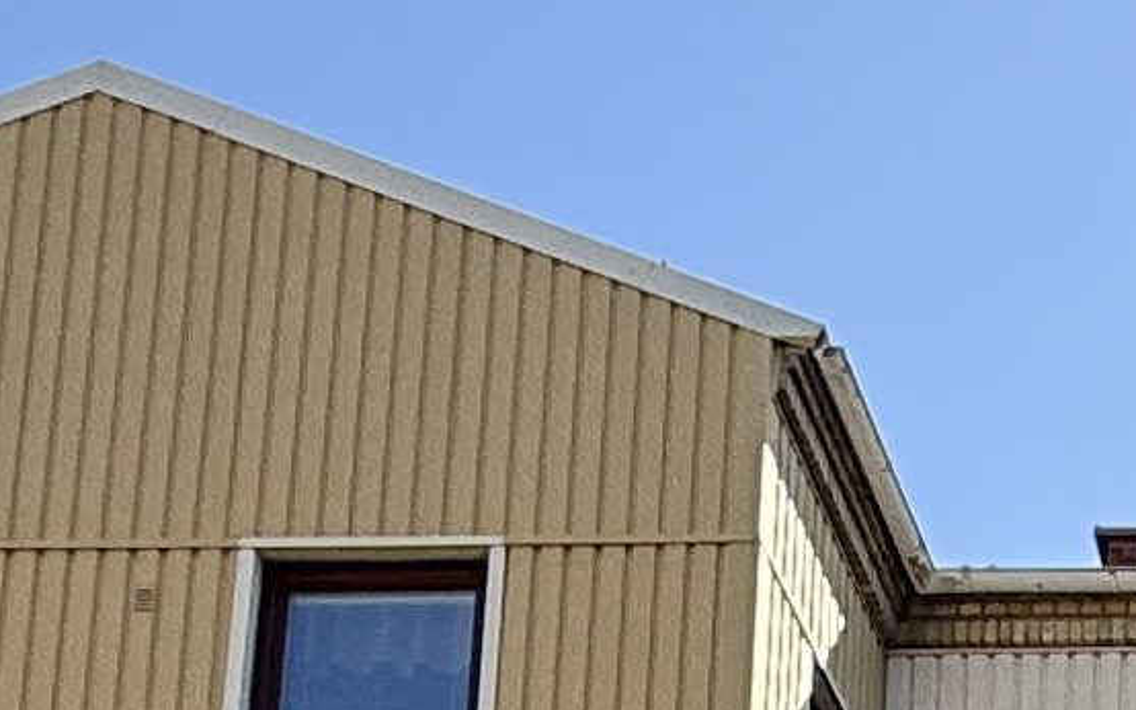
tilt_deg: +11.8
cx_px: 1753
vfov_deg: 9.7
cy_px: 2032
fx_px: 3343
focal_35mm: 108
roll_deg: +0.6
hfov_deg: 17.2
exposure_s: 1/679
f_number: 2.2
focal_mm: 2.22
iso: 50
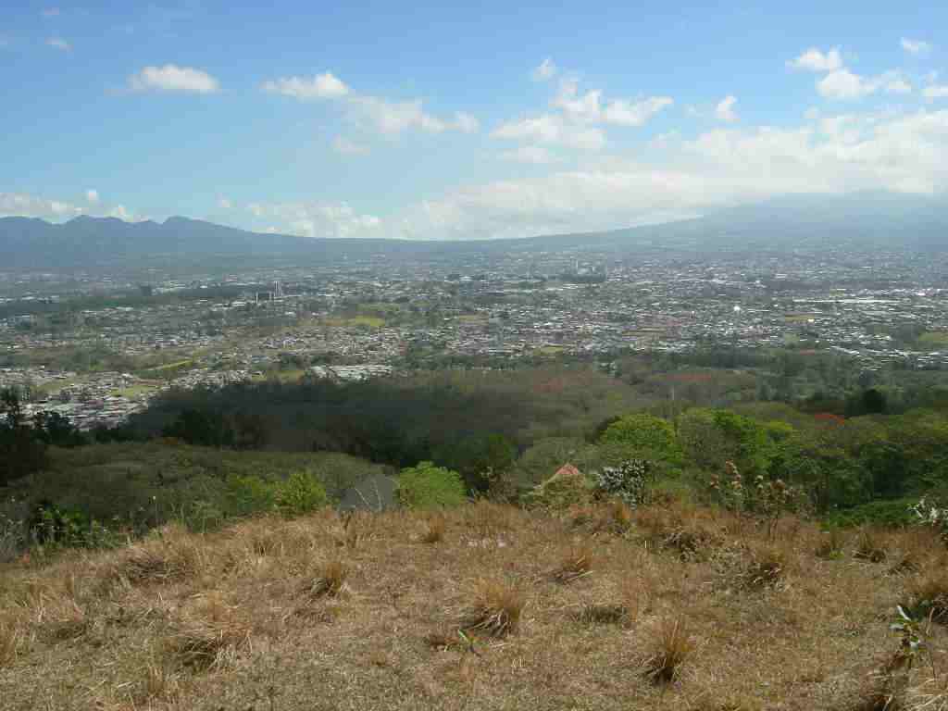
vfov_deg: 39.7
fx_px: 986
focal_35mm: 36
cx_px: 474
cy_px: 356
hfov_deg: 51.4
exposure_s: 1/265
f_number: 6.8
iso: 64
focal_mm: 7.5
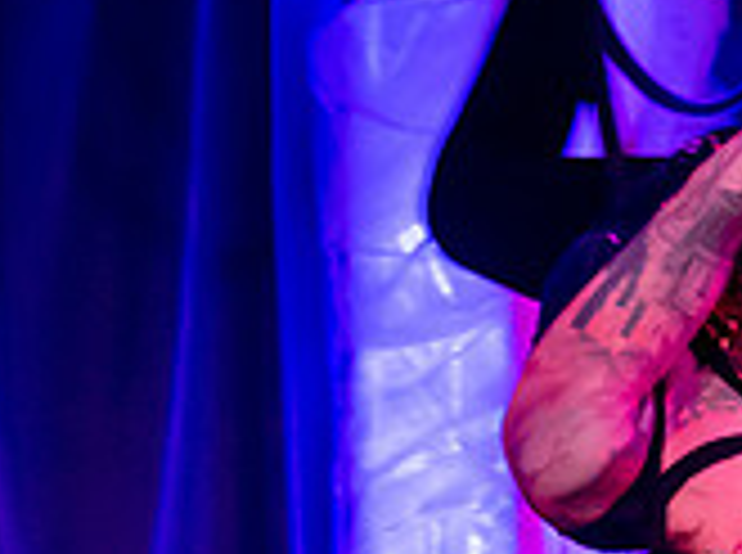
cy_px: 618
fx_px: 8213
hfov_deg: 5.2
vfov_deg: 3.9
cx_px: 776
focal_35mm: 384
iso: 3200
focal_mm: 70
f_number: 2.8
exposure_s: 1/80
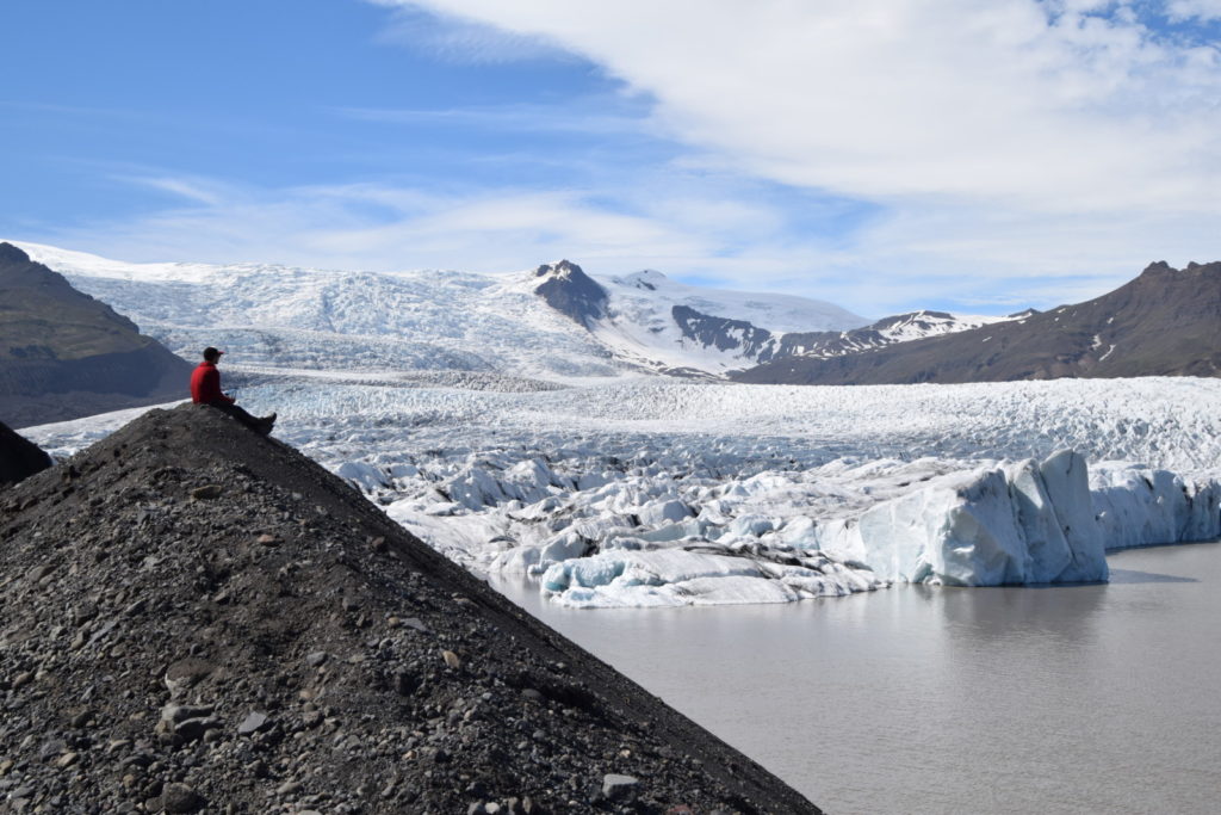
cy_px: 408
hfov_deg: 49.5
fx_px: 1323
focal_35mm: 39
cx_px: 610
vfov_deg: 34.2
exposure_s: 1/500
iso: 200
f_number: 11
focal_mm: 26
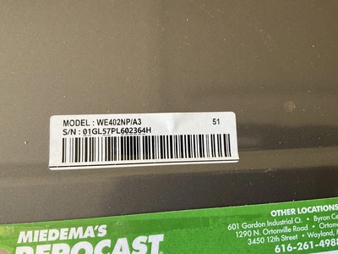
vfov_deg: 48.2
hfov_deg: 61.7
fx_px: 283
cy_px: 127
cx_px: 169
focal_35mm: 29
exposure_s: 1/122
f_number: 1.8
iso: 64
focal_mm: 3
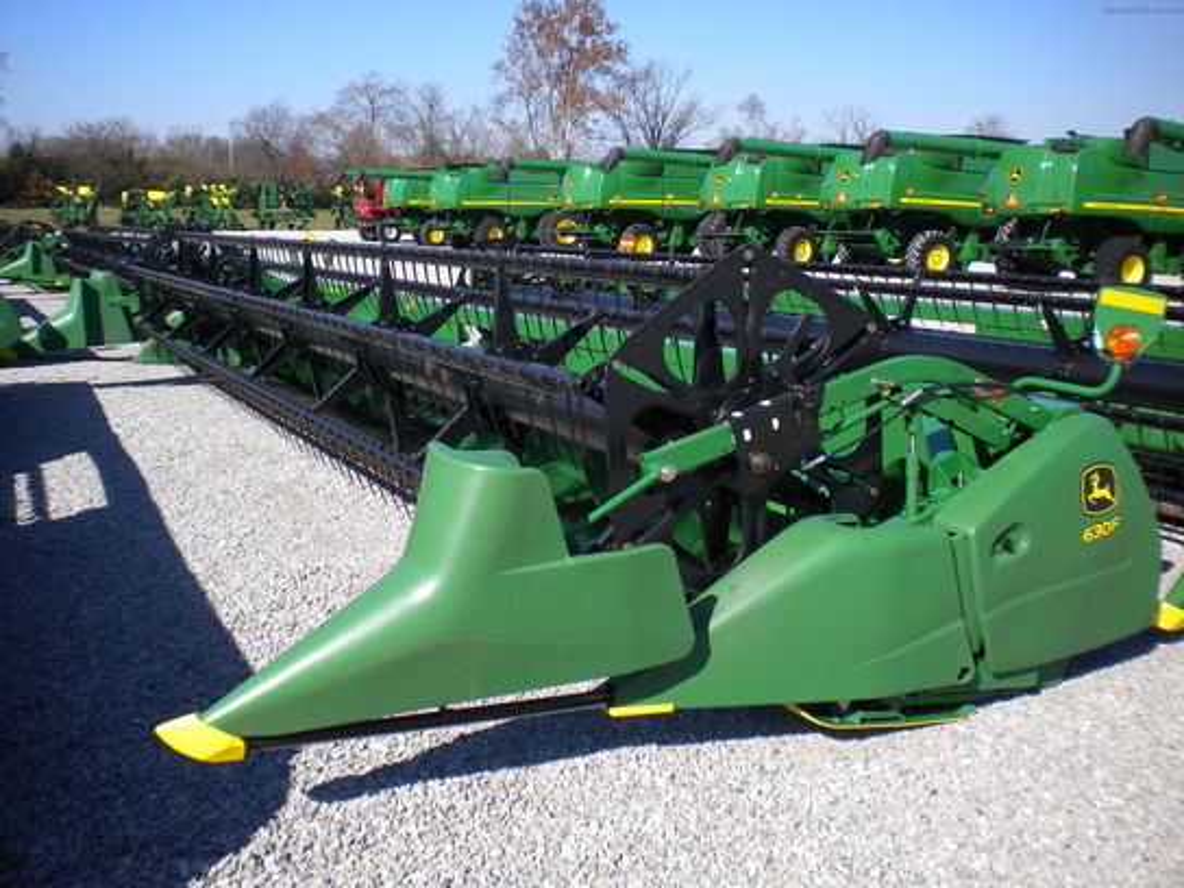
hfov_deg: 52.6
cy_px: 444
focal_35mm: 35
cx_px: 592
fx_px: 1197
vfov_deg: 40.7
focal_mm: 6.3
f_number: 4.6
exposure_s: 1/569
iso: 80
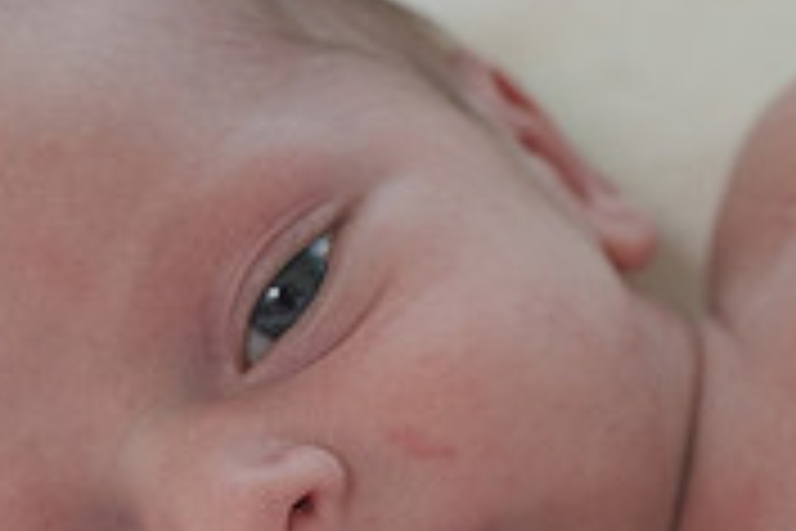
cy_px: 452
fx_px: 2918
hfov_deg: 15.4
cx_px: 670
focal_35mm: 132
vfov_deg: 10.3
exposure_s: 1/300
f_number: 2.8
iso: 800
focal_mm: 25.7
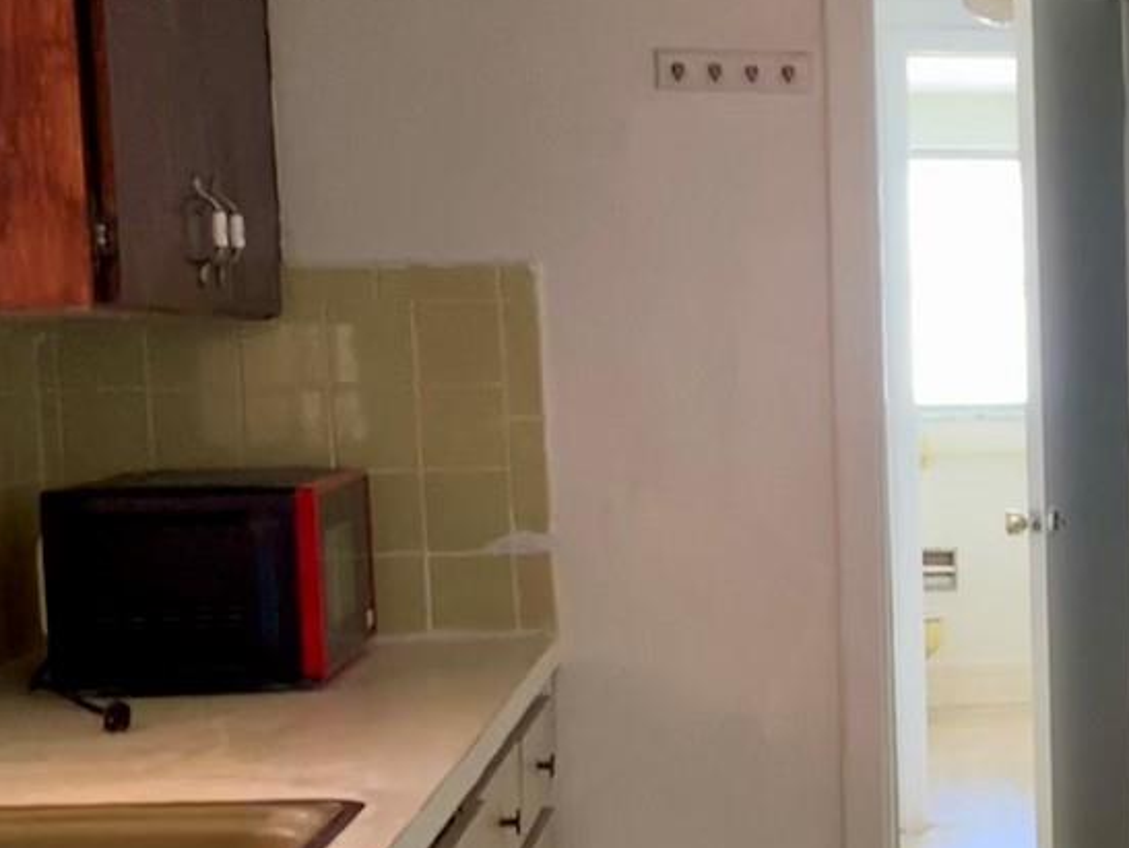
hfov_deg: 23.9
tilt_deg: -7.9
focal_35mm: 76
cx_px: 1269
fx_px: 2480
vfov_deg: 19.2
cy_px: 662
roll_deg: +1.9
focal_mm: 4.25
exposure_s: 1/60
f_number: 1.8
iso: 125
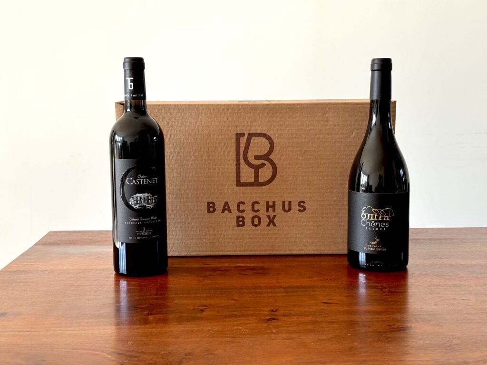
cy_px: 182
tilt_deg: -8.2
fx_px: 675
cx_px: 244
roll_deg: +1.2
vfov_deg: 30.3
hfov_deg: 39.7
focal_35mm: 48
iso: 50
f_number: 1.78
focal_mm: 6.76
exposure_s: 1/128
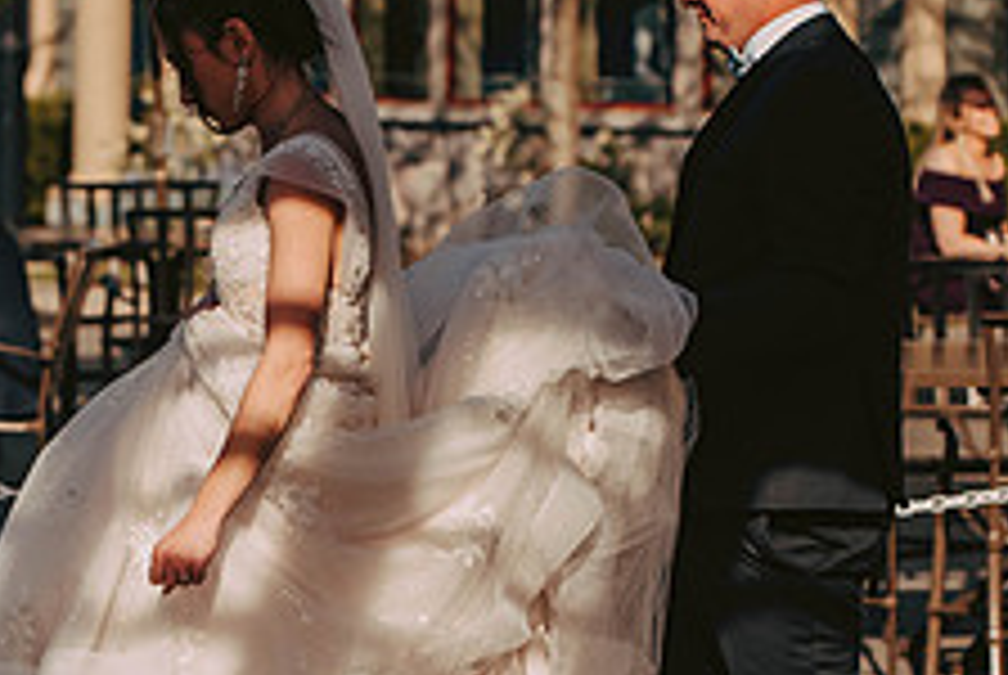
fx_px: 5075
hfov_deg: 11.3
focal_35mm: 181
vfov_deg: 7.6
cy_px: 448
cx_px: 387
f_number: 2.8
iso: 500
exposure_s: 1/4000
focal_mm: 70
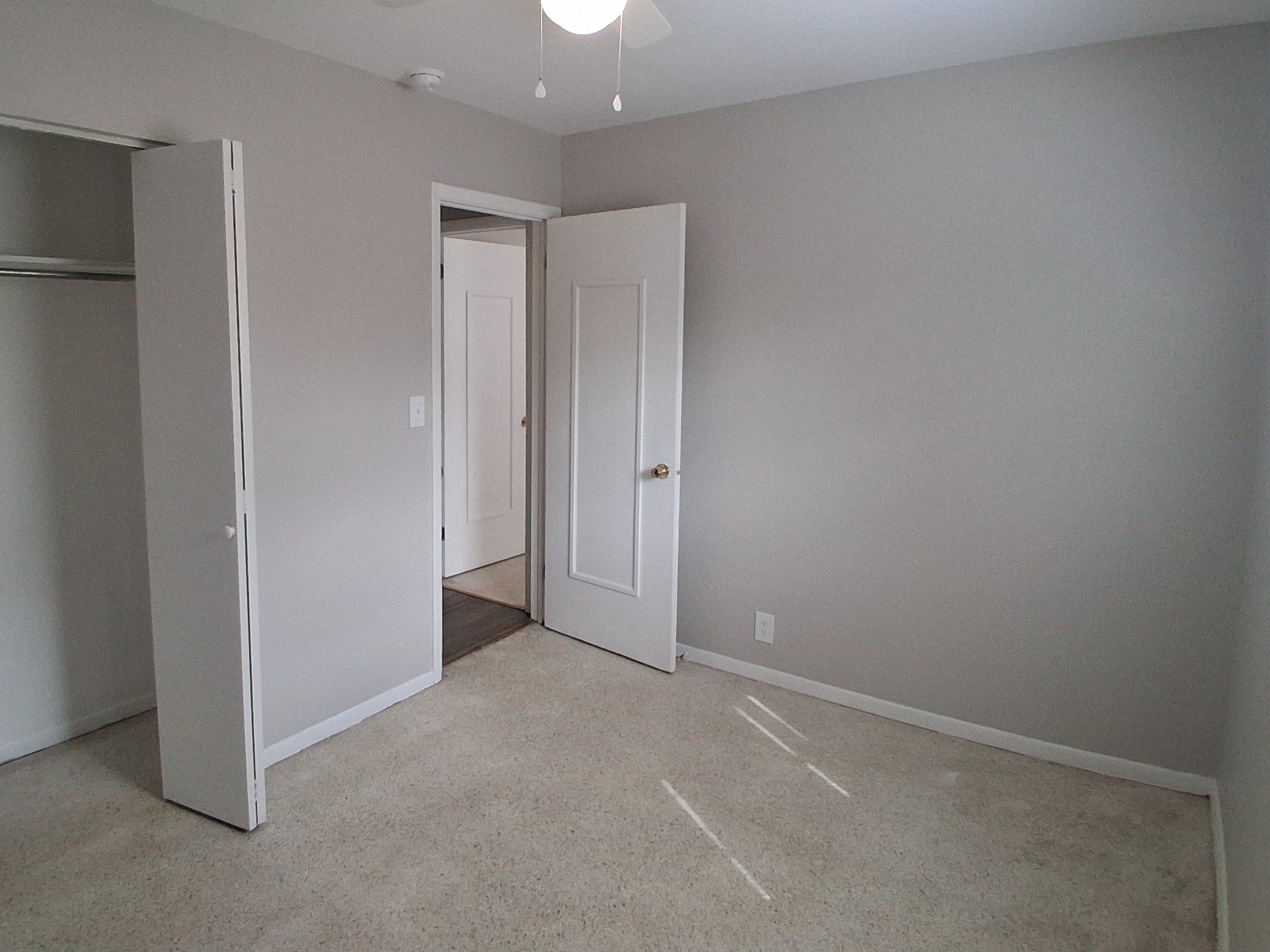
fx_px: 770
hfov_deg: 78.4
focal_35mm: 21
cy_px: 399
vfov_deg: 63.1
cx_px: 531
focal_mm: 1.4
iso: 160
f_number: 2.2
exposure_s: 1/120
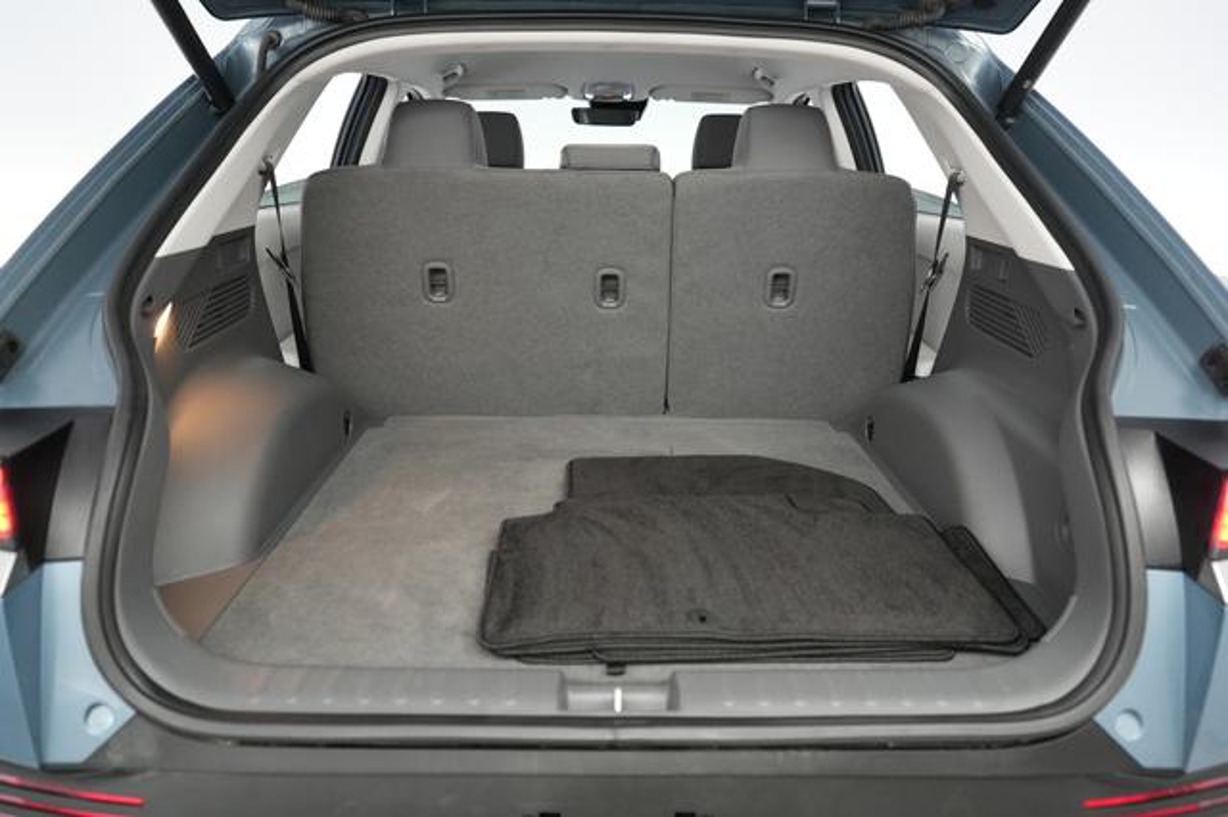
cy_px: 408
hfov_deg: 71.5
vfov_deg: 51.2
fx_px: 852
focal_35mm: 25
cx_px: 614
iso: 4000
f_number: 2.8
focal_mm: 25
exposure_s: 1/160
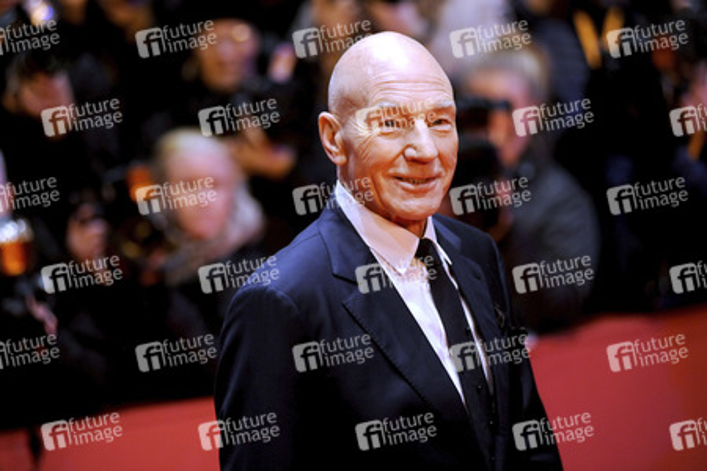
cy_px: 236
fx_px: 3044
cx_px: 354
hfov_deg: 13.2
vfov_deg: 8.9
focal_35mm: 155
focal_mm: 155
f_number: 2.8
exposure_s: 1/500
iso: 2000
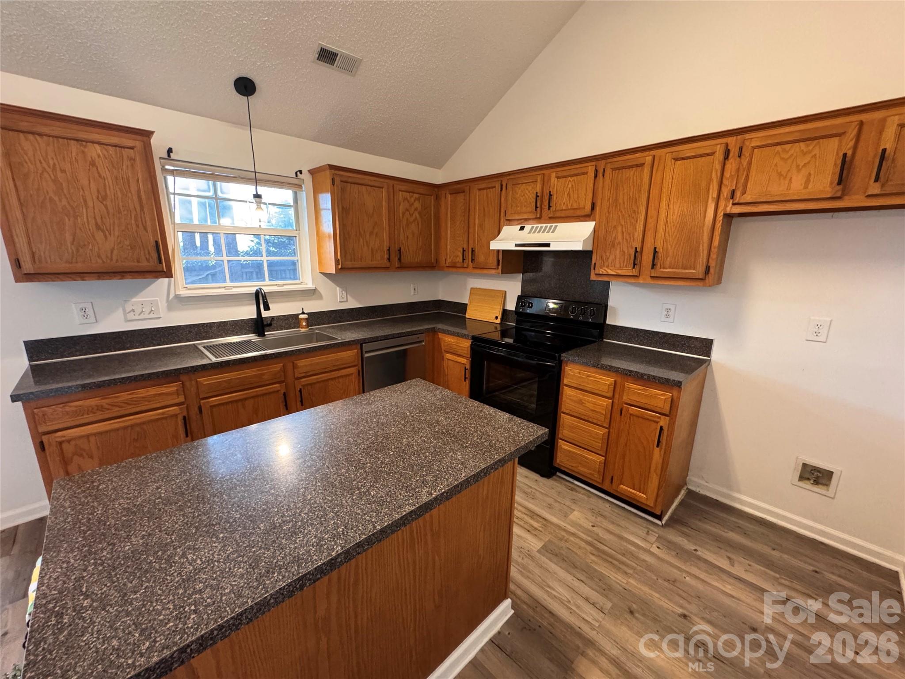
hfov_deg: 102.1
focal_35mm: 14
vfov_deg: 85.7
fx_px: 366
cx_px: 452
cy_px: 340
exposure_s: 1/60
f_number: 2.2
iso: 500
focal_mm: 2.22
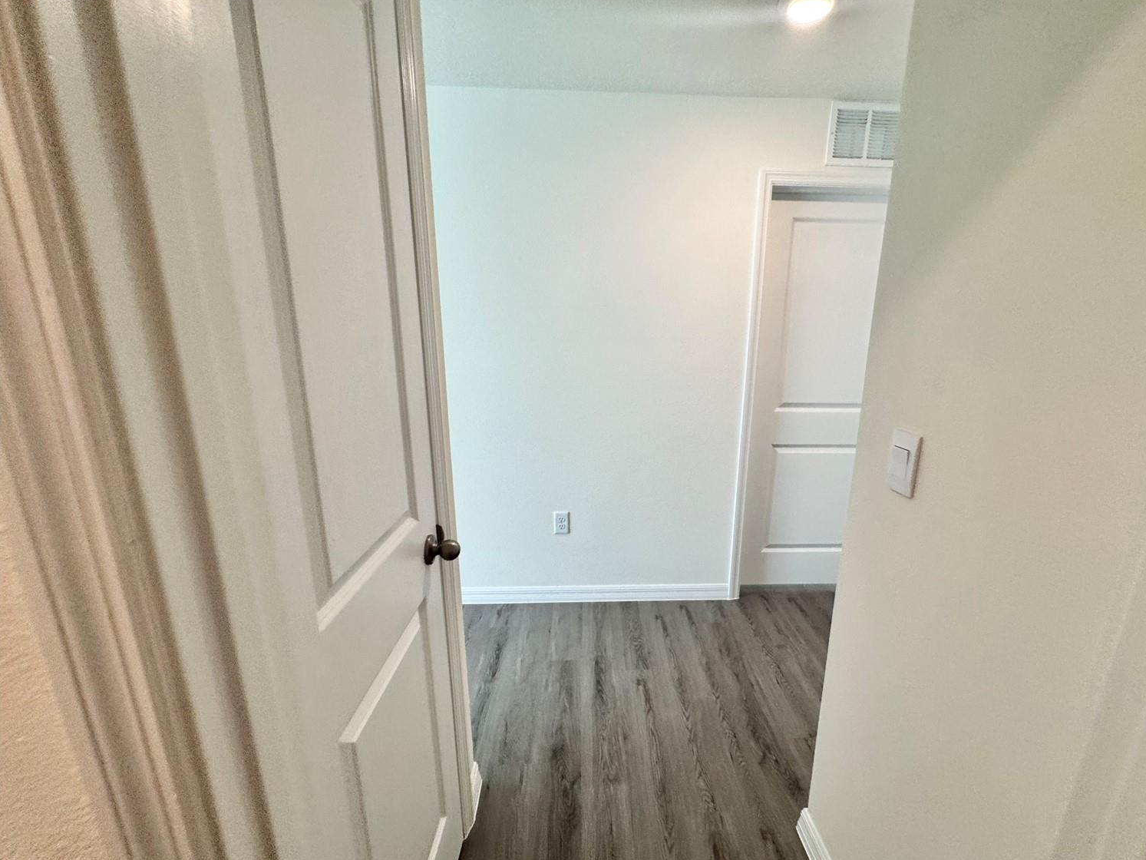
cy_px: 456
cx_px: 613
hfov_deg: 98.0
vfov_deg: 81.7
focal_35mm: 15
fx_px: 497
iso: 160
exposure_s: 1/120
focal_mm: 2.22
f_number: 2.2
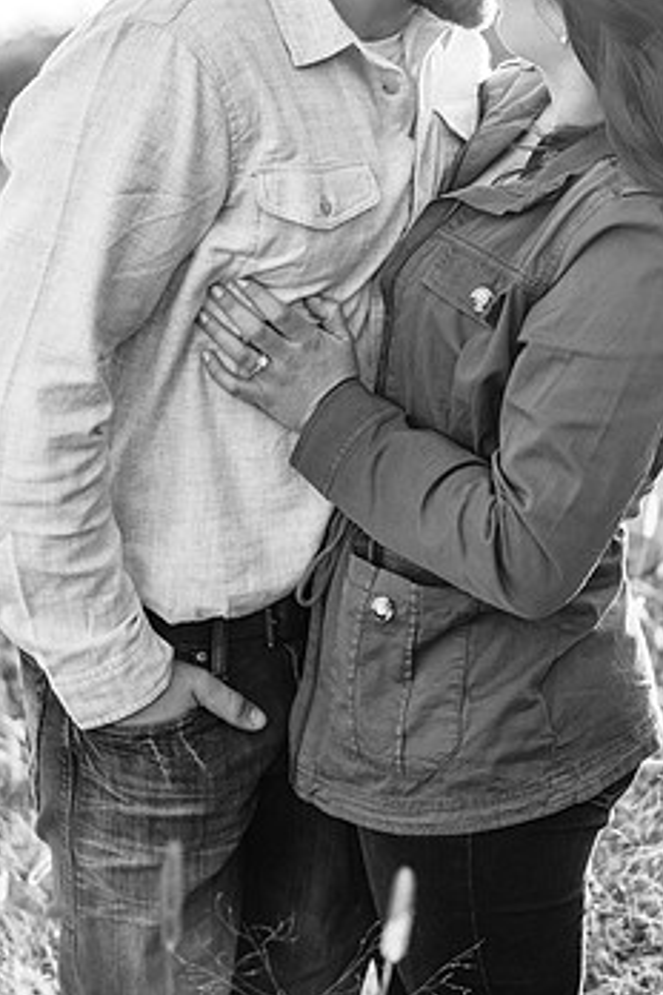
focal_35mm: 75
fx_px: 2072
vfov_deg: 27.0
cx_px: 394
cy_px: 435
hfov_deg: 18.2
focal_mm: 58
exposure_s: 1/640
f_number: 3.2
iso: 200
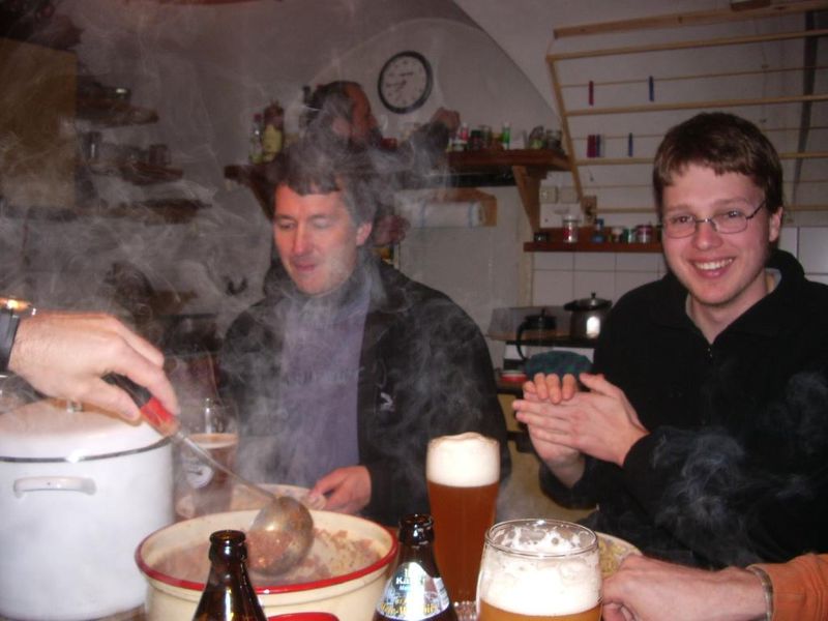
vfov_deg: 40.7
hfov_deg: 52.6
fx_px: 837
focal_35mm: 35
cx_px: 414
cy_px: 310
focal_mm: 5.8
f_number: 2.6
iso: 100
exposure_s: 1/40
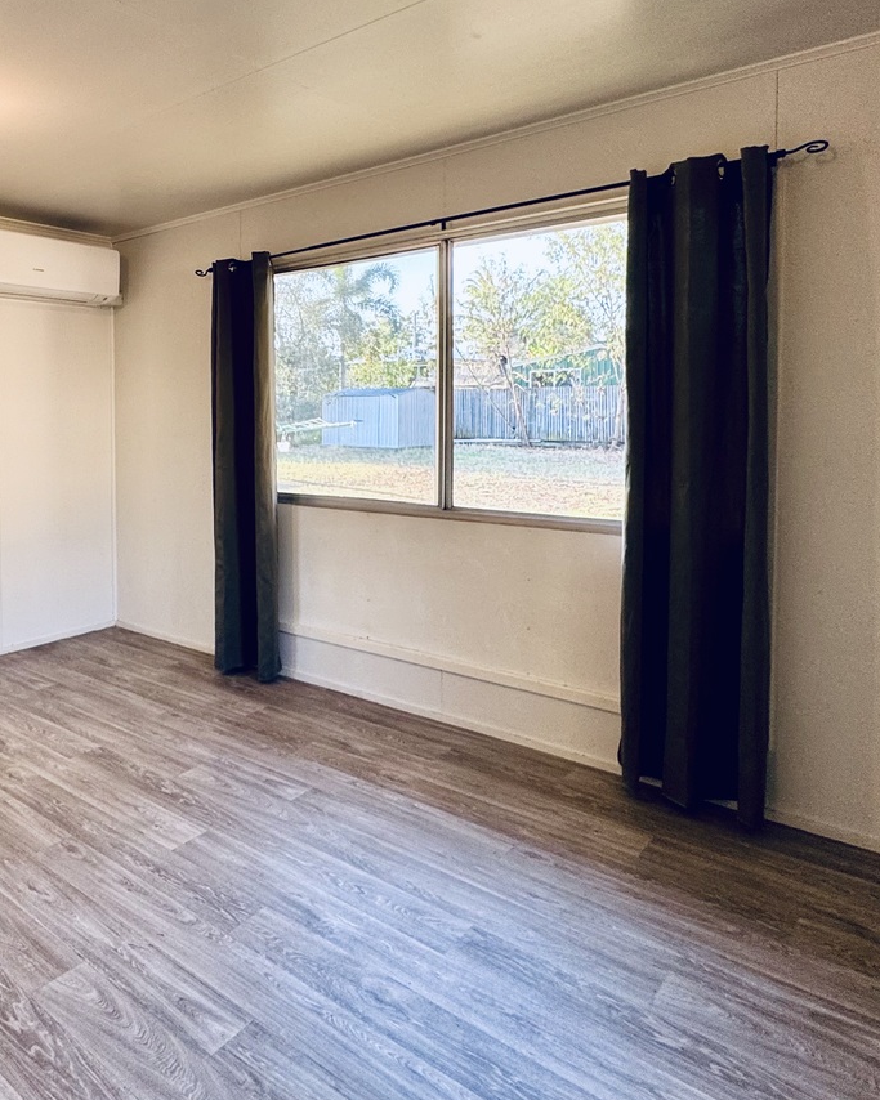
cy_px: 440
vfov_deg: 69.6
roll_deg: +1.1
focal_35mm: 24
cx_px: 119
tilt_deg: -1.4
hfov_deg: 52.9
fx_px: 781
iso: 80
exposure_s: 1/99
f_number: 2.2
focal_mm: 2.22
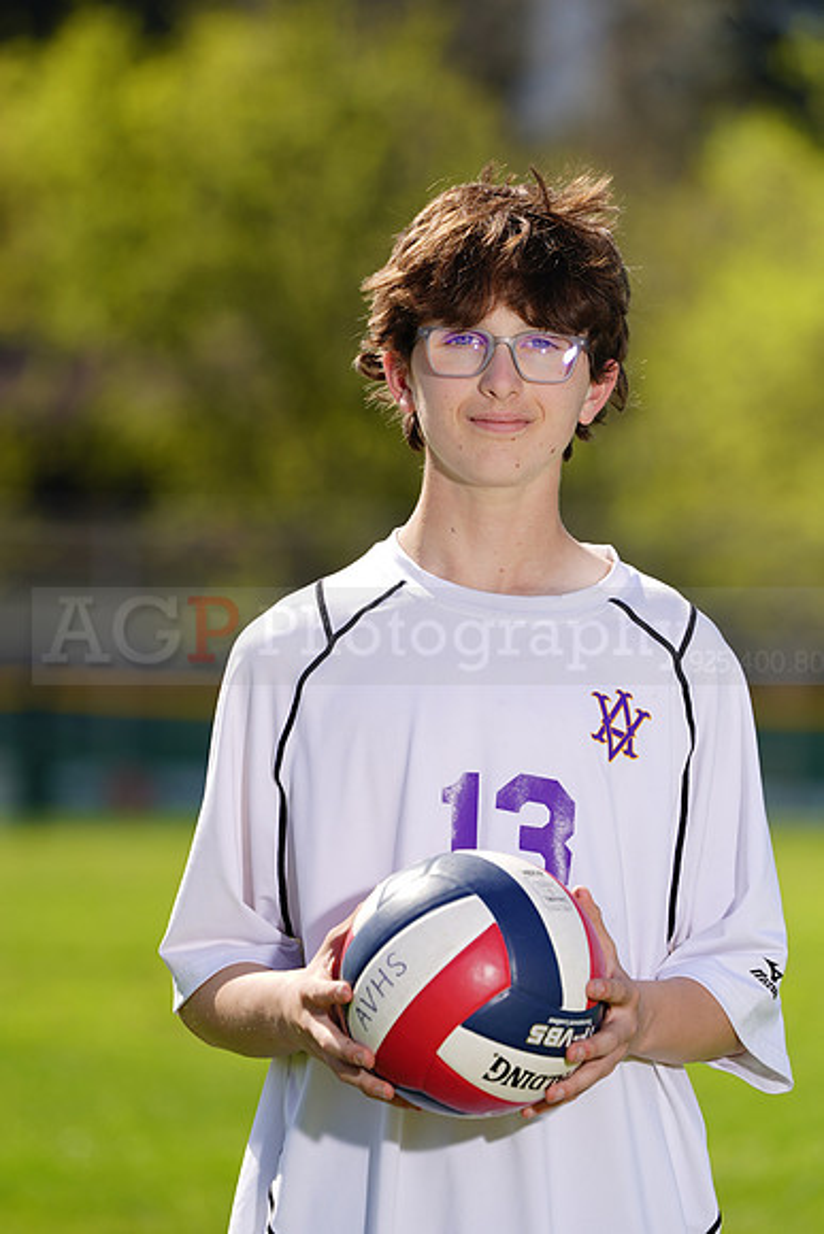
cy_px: 617
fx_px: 11425
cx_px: 412
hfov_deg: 4.1
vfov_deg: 6.2
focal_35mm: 333
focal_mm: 333
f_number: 7.1
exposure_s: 1/200
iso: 64
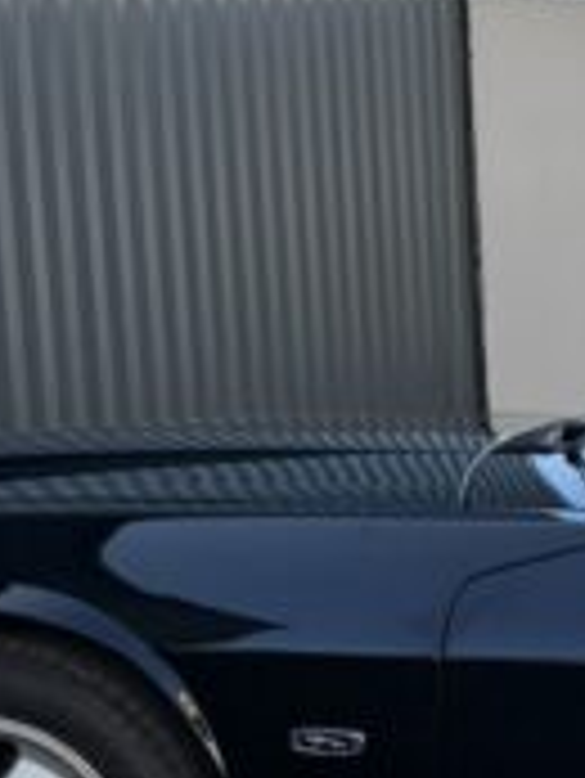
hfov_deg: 9.9
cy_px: 814
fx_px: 3196
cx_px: 1080
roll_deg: -0.3
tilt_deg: -13.2
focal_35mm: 142
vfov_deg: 13.7
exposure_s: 1/2232
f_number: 1.78
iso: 80
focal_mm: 6.76
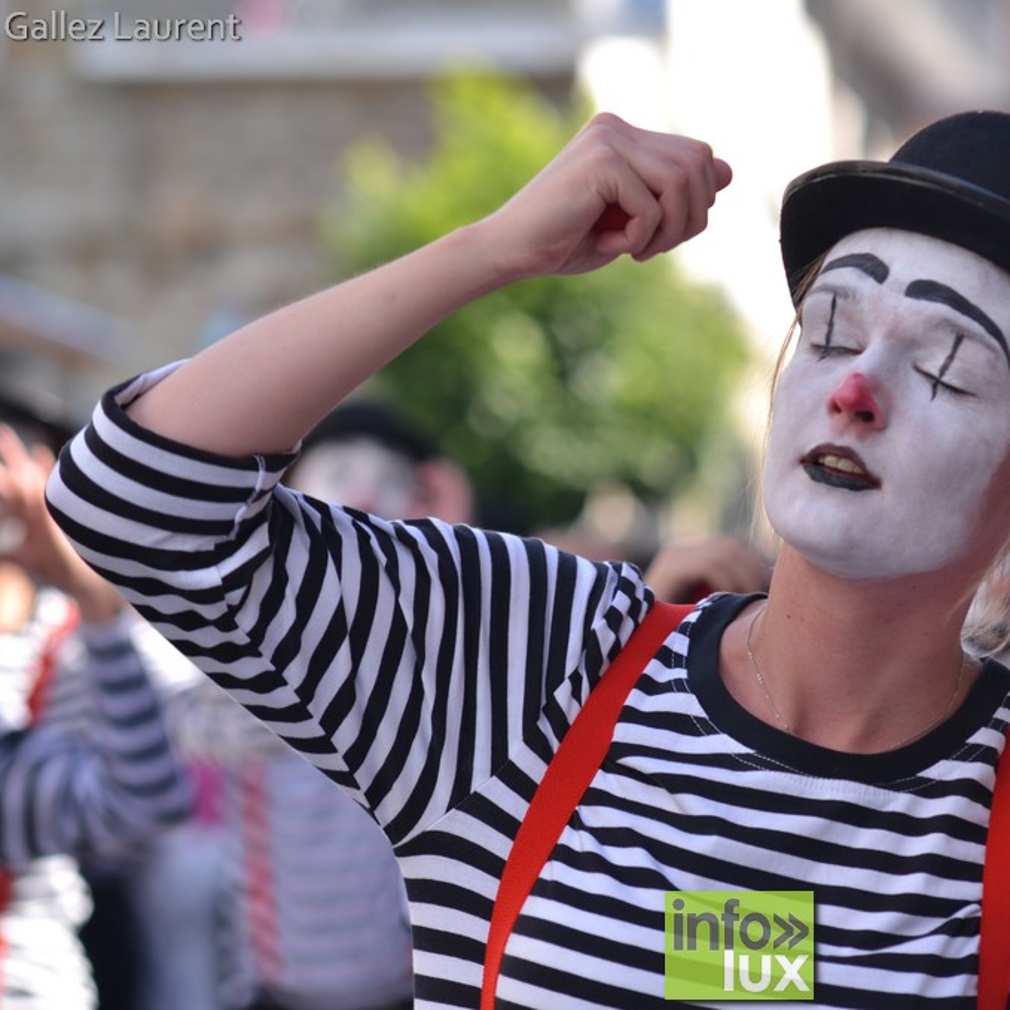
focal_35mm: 260
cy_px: 504
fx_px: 8571
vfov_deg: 6.7
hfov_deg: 6.7
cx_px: 739
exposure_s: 1/200
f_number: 4.5
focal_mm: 135
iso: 100
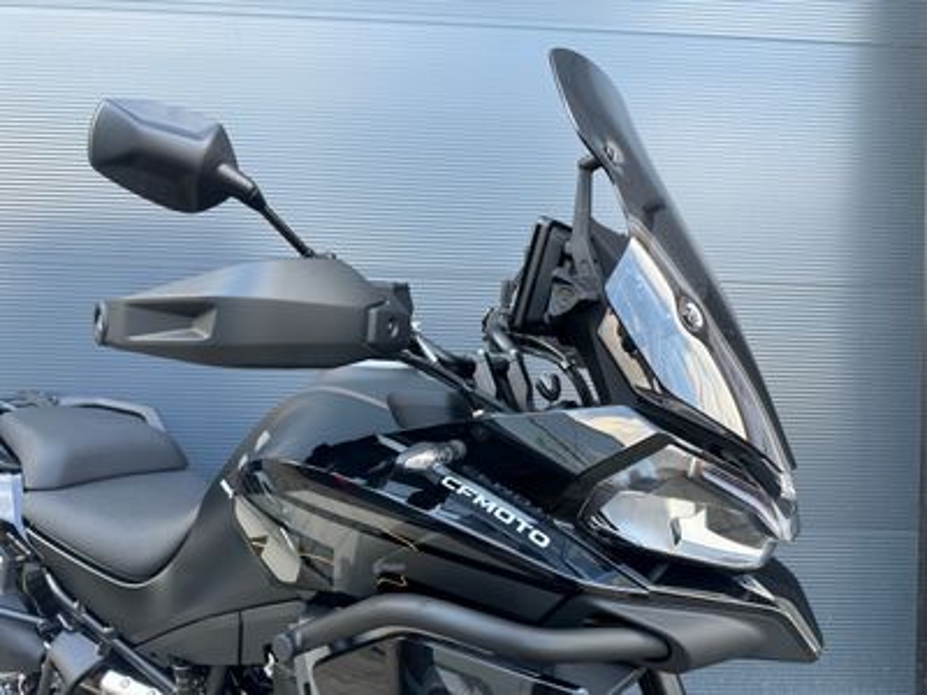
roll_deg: -1.3
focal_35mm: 24
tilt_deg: +1.2
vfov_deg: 56.8
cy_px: 348
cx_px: 464
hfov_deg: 71.6
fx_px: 643
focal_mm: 6.86
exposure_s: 1/121
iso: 64
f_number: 1.78
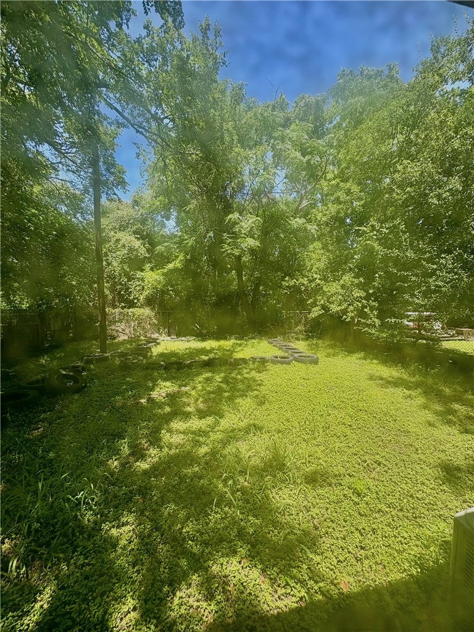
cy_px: 316
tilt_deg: -3.5
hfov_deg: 85.7
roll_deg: -0.4
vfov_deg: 102.1
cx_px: 237
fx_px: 256
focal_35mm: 14
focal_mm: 2.22
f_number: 2.2
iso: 40
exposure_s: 1/341
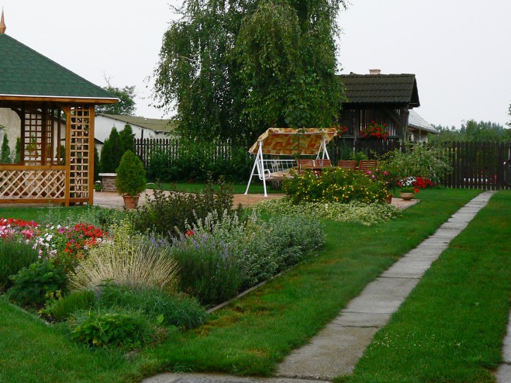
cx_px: 178
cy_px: 120
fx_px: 1077
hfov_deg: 26.6
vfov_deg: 20.1
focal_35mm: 73
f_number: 2.8
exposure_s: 1/30
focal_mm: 7.9
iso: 80
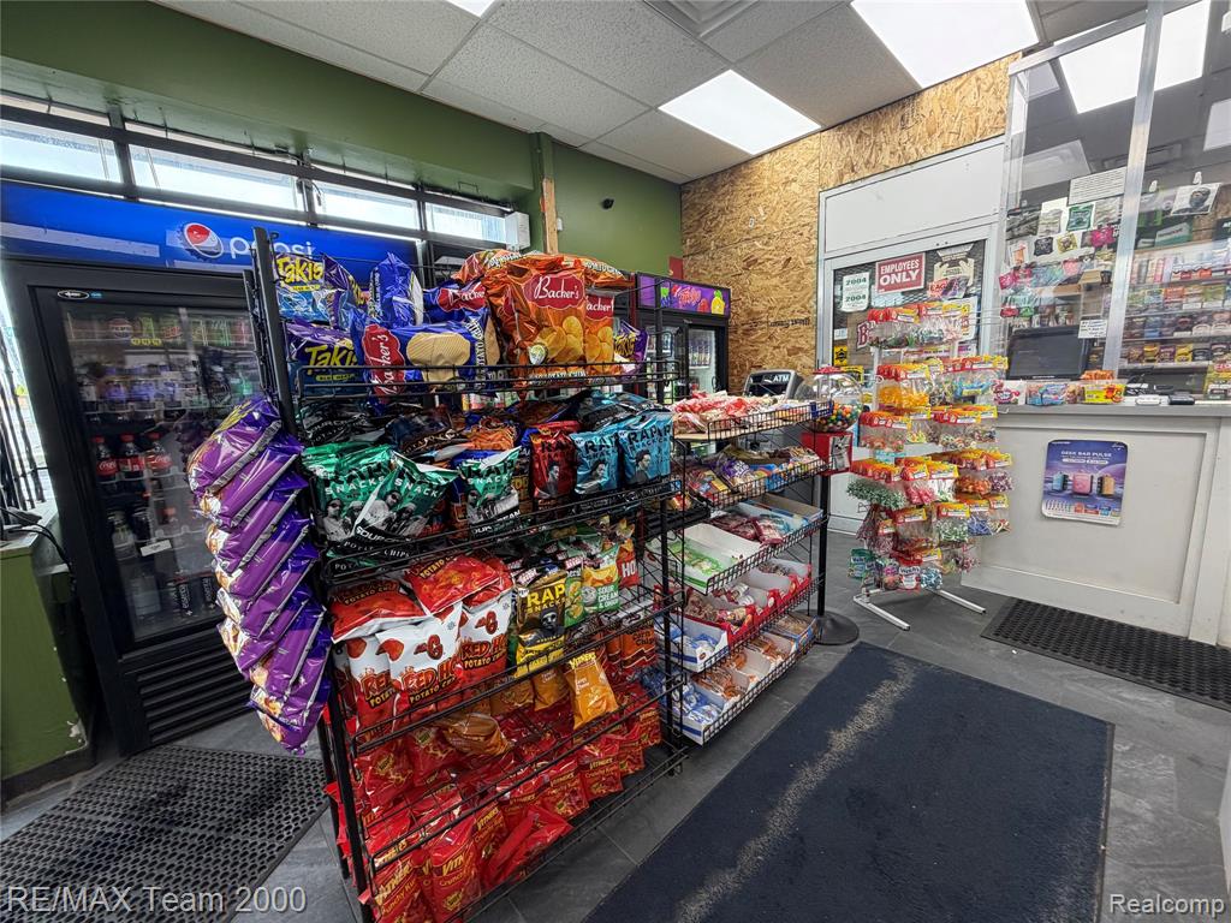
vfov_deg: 85.7
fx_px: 498
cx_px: 616
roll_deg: +3.6
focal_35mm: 14
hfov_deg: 102.1
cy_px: 462
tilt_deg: -8.0
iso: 125
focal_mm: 2.22
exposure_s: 1/120
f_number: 2.2
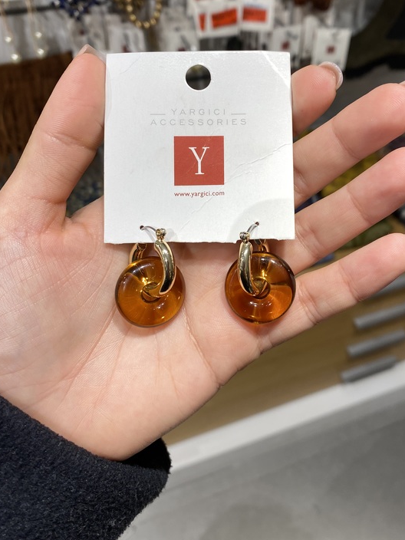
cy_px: 217
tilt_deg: -42.3
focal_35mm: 34
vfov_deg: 53.6
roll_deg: -1.0
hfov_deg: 41.6
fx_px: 530
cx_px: 243
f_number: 1.8
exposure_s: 1/100
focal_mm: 4.25
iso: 32
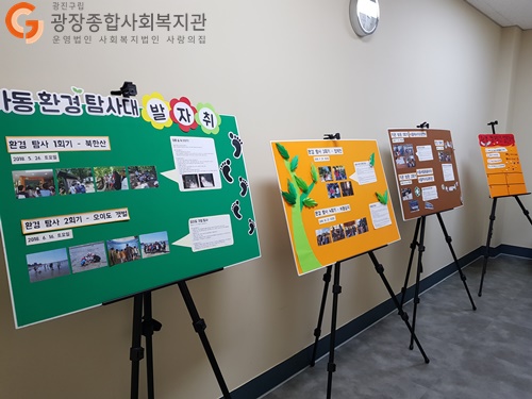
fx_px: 400
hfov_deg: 67.3
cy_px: 200
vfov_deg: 53.1
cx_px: 266
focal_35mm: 26
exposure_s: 1/60
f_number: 1.7
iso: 80
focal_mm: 4.3
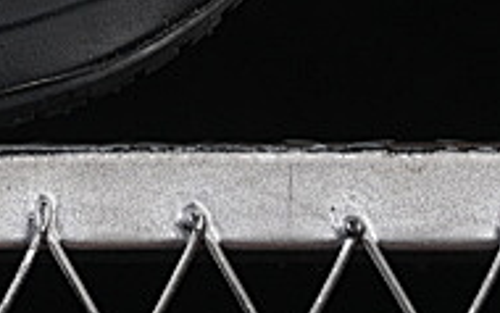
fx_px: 5917
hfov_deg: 4.7
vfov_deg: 3.0
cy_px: -447
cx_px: -692
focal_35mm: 434
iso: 160
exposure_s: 1/60
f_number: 6.3
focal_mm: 50
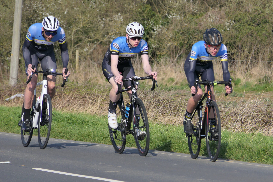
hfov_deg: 4.3
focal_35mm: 480
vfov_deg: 2.9
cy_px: 91
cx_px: 136
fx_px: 3640
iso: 200
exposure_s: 1/800
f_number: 6.3
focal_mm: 176
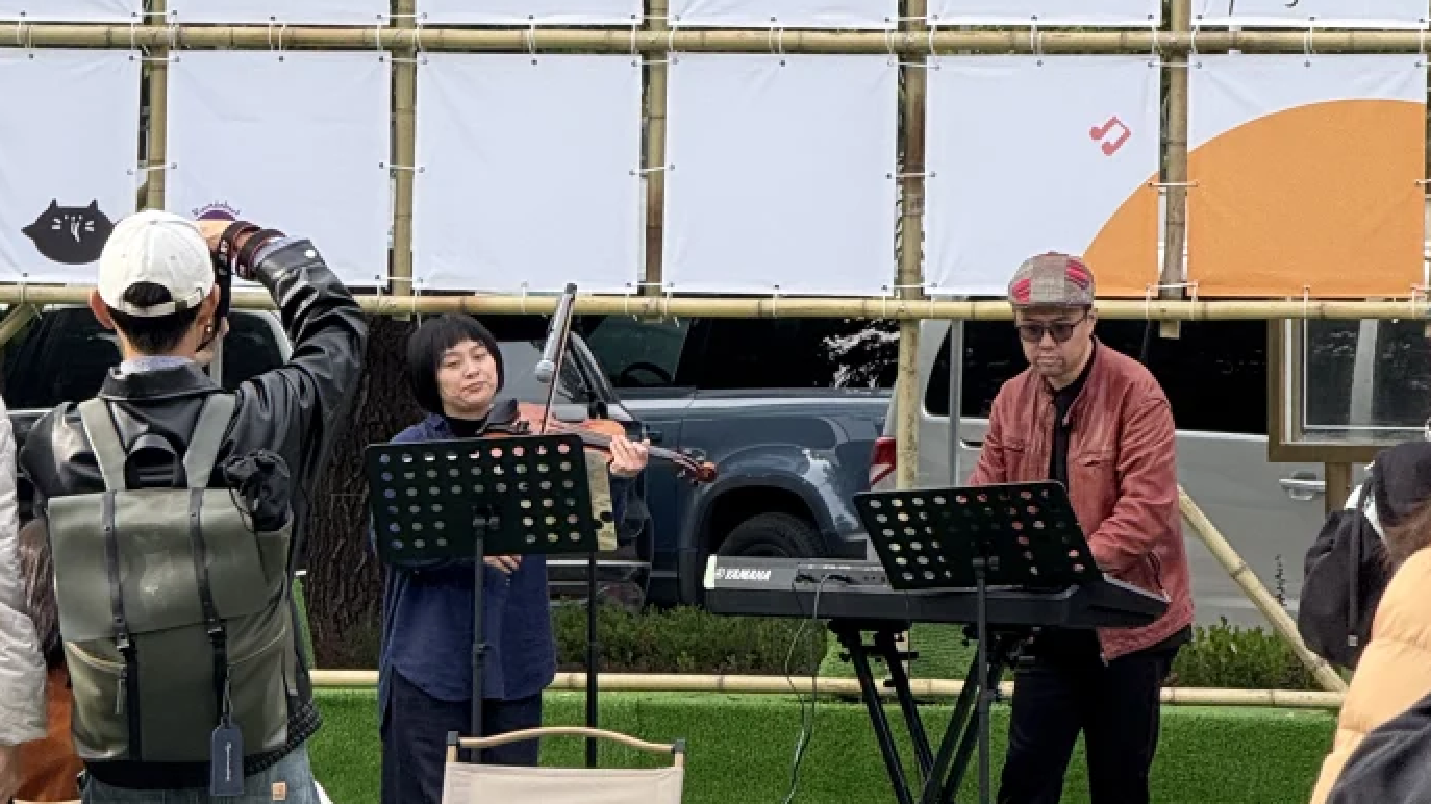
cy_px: 79
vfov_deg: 4.4
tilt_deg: +2.2
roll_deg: -0.1
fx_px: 10394
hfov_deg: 7.9
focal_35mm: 274
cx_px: 521
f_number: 2.8
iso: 50
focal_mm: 15.66
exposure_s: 1/497
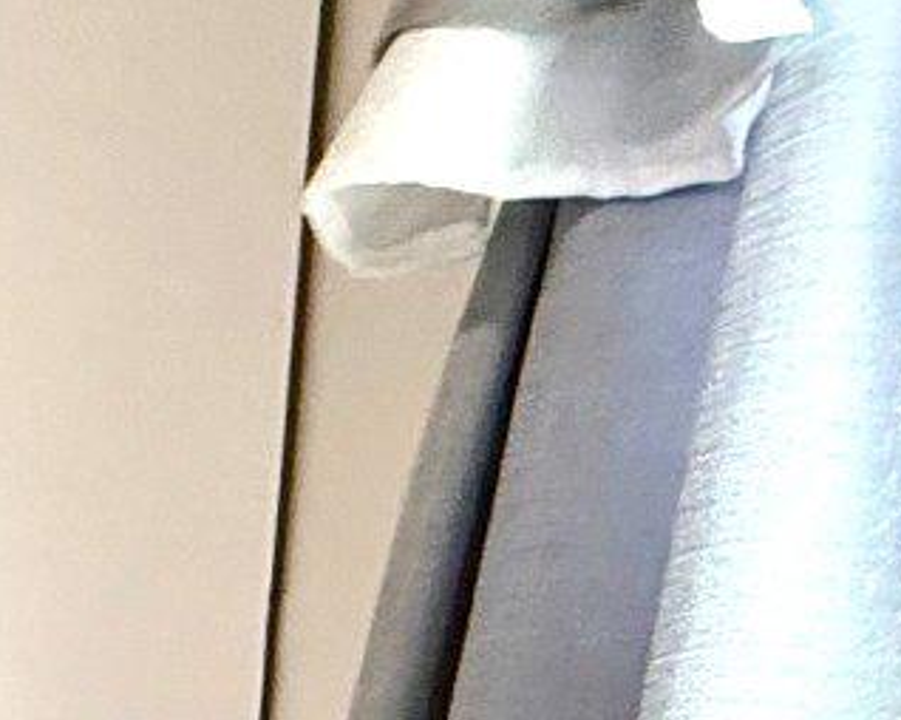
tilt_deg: -4.7
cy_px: 1539
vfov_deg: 14.0
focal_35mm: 88
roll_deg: -1.9
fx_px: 2345
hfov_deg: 14.0
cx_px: -1326
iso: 200
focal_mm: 2.22
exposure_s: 1/60
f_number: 2.2
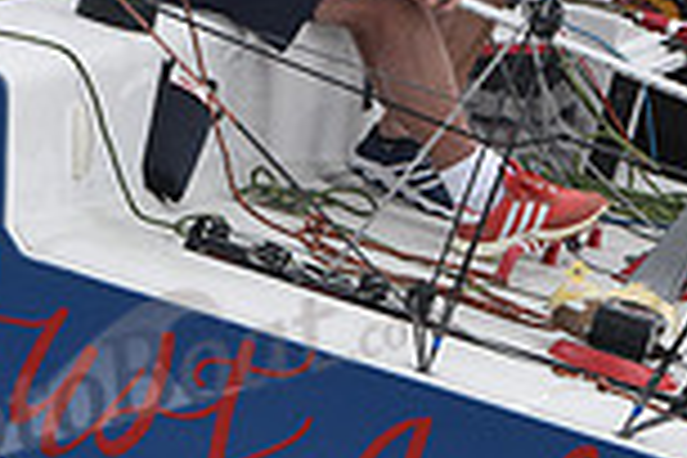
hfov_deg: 3.1
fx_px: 12670
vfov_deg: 2.1
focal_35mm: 664
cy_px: 88
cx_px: 691
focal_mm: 175
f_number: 5.6
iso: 400
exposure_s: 1/1000
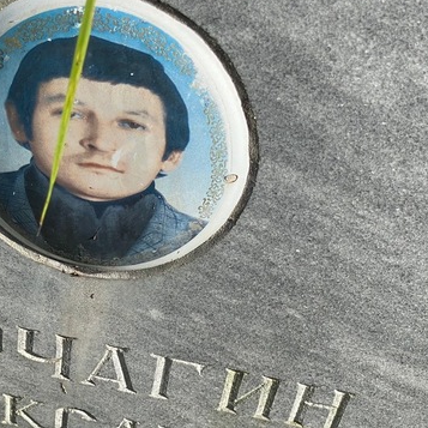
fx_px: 1441
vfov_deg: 16.8
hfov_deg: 16.8
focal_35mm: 103
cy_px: 346
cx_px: 98
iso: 20
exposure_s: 1/841
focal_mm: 6
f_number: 2
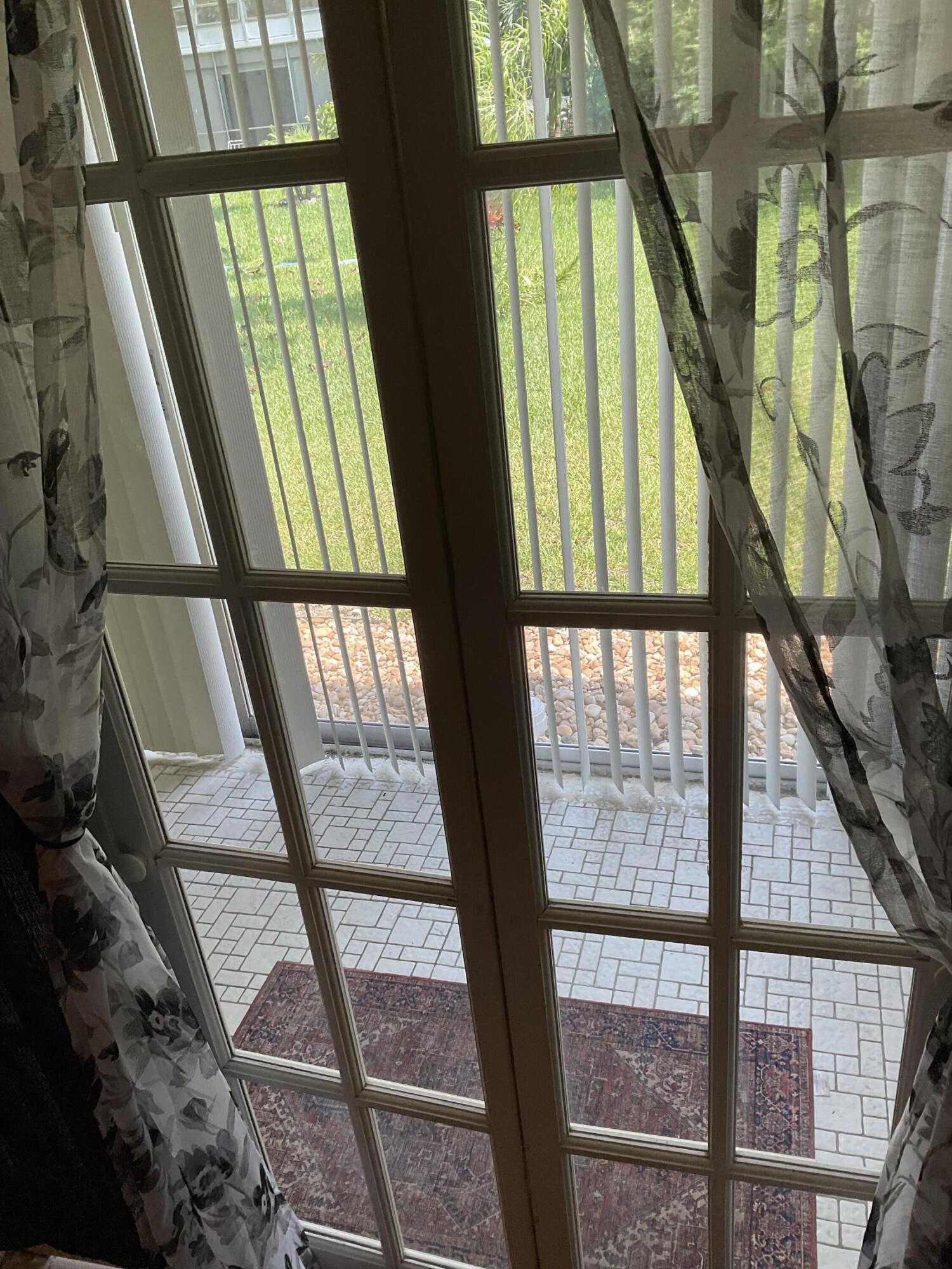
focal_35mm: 29
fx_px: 1063
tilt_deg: -28.8
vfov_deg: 61.7
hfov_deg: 48.2
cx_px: 476
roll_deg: +5.4
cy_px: 634
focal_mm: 3
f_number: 1.8
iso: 16
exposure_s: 1/242
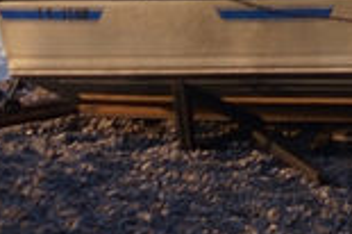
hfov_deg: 4.2
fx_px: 4668
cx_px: 897
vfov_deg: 2.8
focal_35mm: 478
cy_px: -425
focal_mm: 55
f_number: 5.6
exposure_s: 1/500
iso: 100
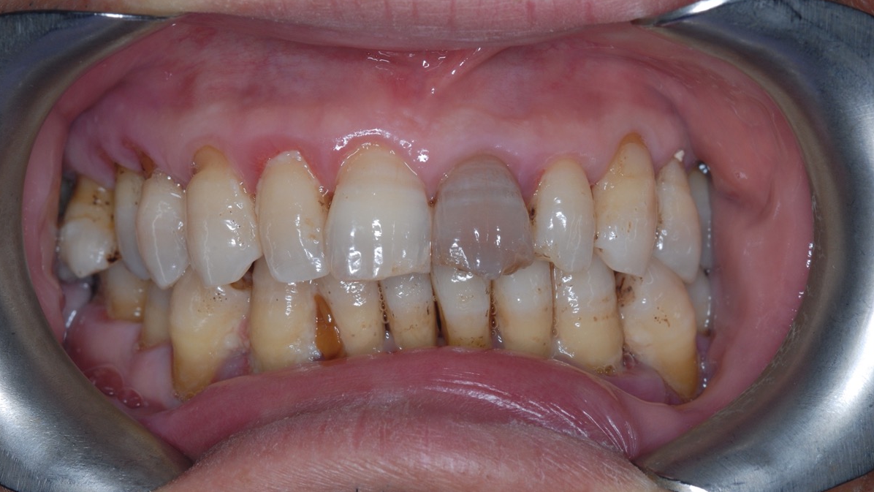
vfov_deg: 7.3
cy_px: 284
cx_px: 436
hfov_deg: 13.0
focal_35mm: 166
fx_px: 3836
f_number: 22
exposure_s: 1/250
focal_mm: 105
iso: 250
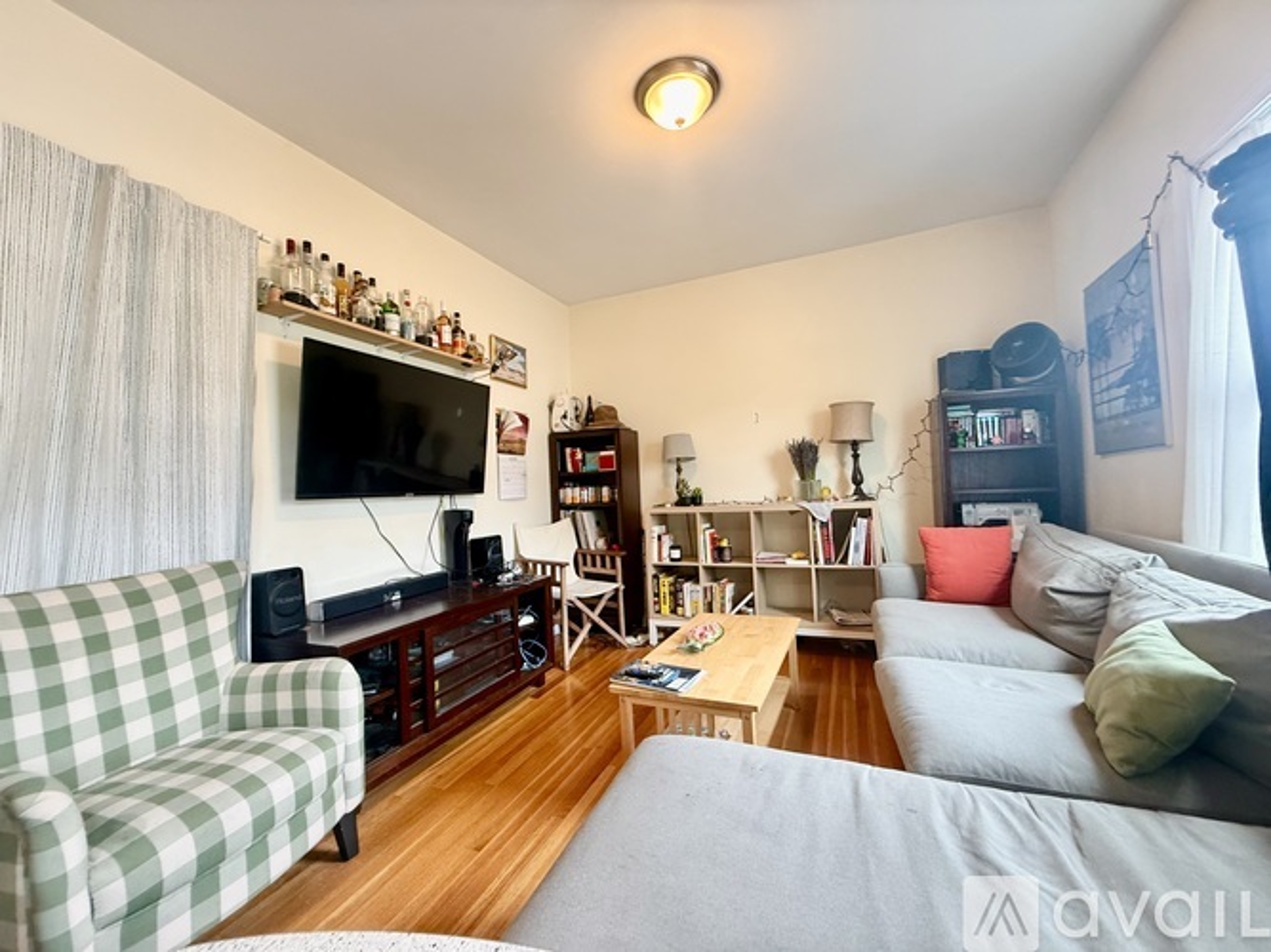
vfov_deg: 85.7
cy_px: 476
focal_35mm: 14
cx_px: 636
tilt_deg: +2.2
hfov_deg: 102.1
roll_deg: +1.4
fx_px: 514
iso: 320
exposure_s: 1/60
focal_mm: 2.22
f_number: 2.2
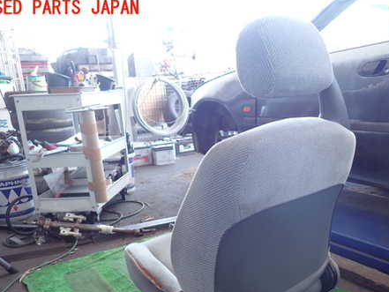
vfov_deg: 41.3
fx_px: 382
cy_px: 196
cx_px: 243
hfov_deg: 53.3
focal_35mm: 34
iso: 200
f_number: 2
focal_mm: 4.5
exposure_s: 1/60
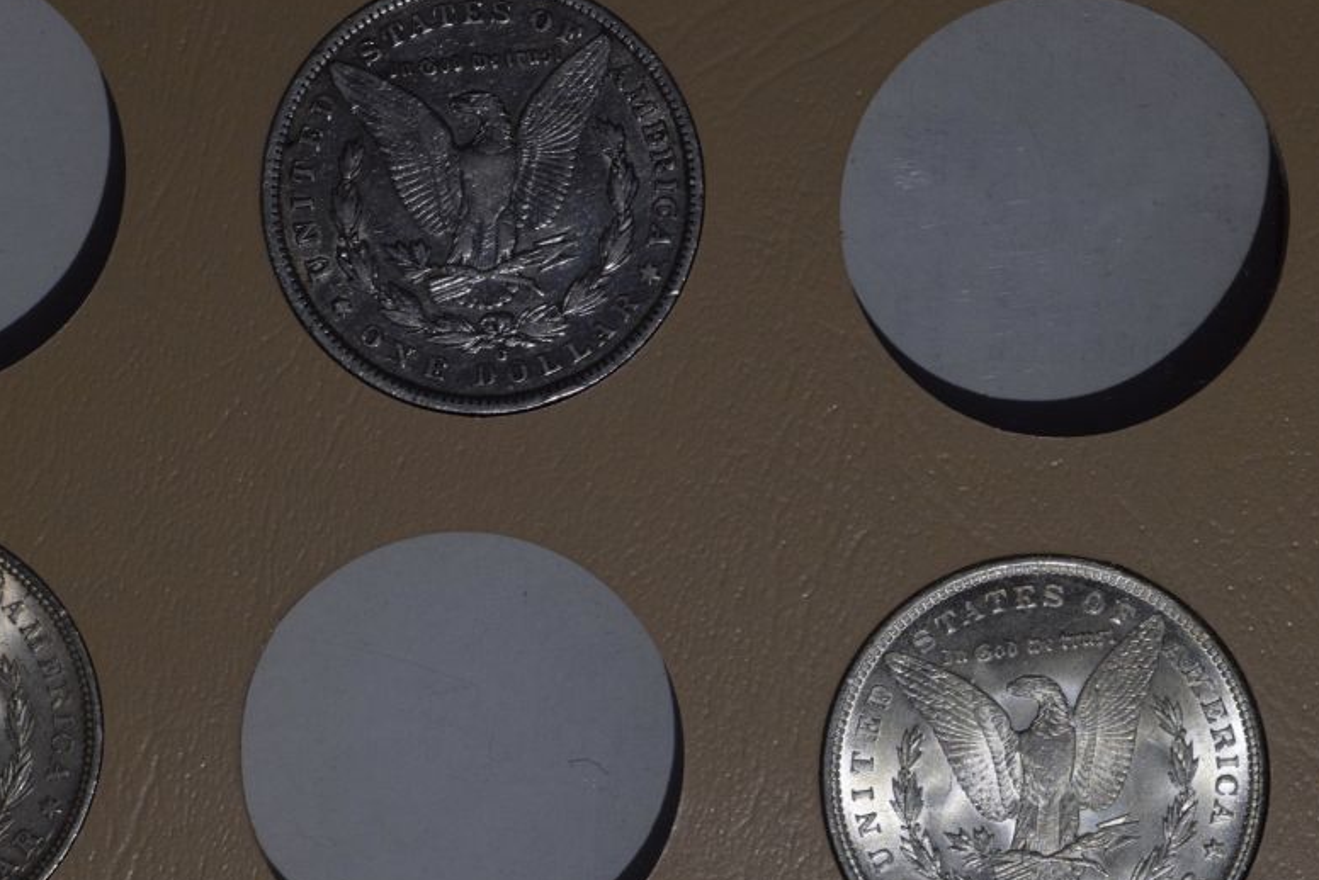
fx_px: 6377
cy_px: 465
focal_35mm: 174
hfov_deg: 11.8
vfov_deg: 7.9
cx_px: 479
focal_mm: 90
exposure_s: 1/160
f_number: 8
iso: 1600
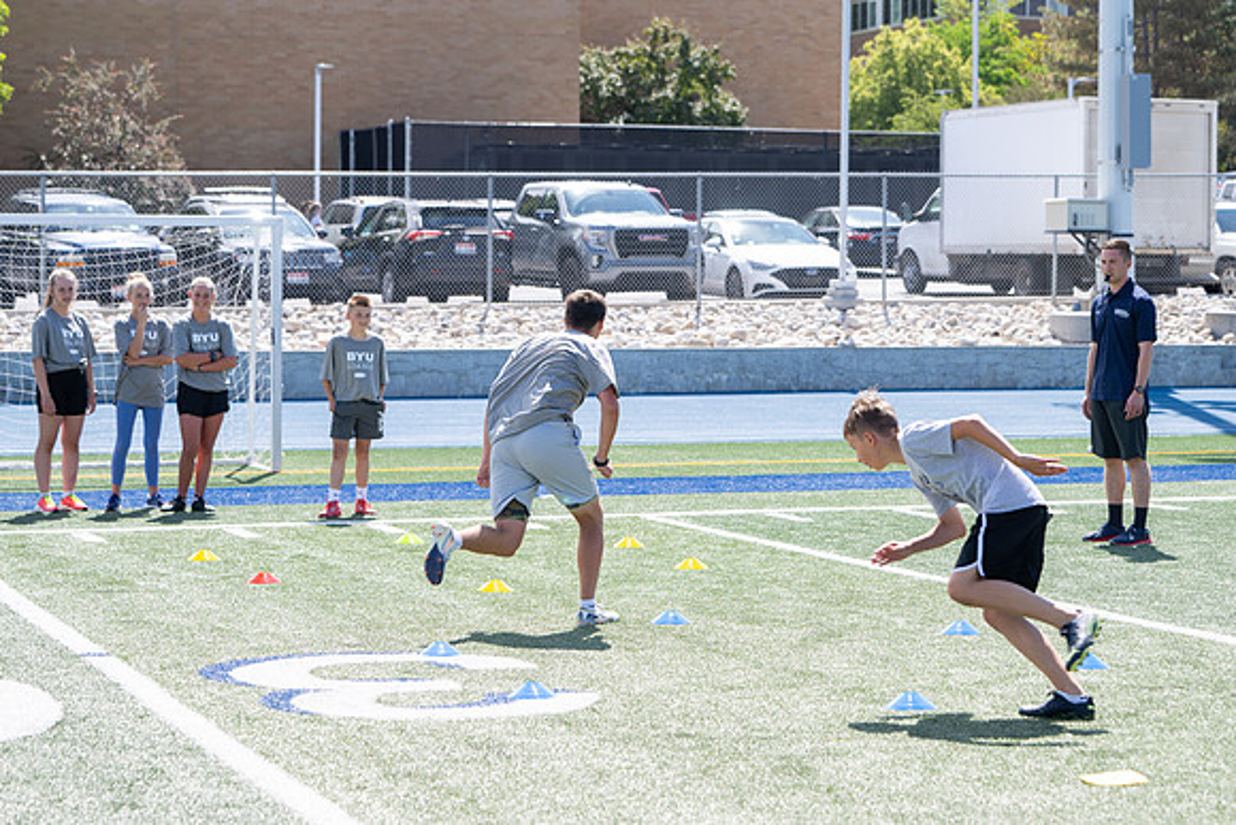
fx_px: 2798
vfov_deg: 16.8
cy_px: 380
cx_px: 634
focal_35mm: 81
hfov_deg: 24.9
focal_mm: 70
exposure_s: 1/500
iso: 125
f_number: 4
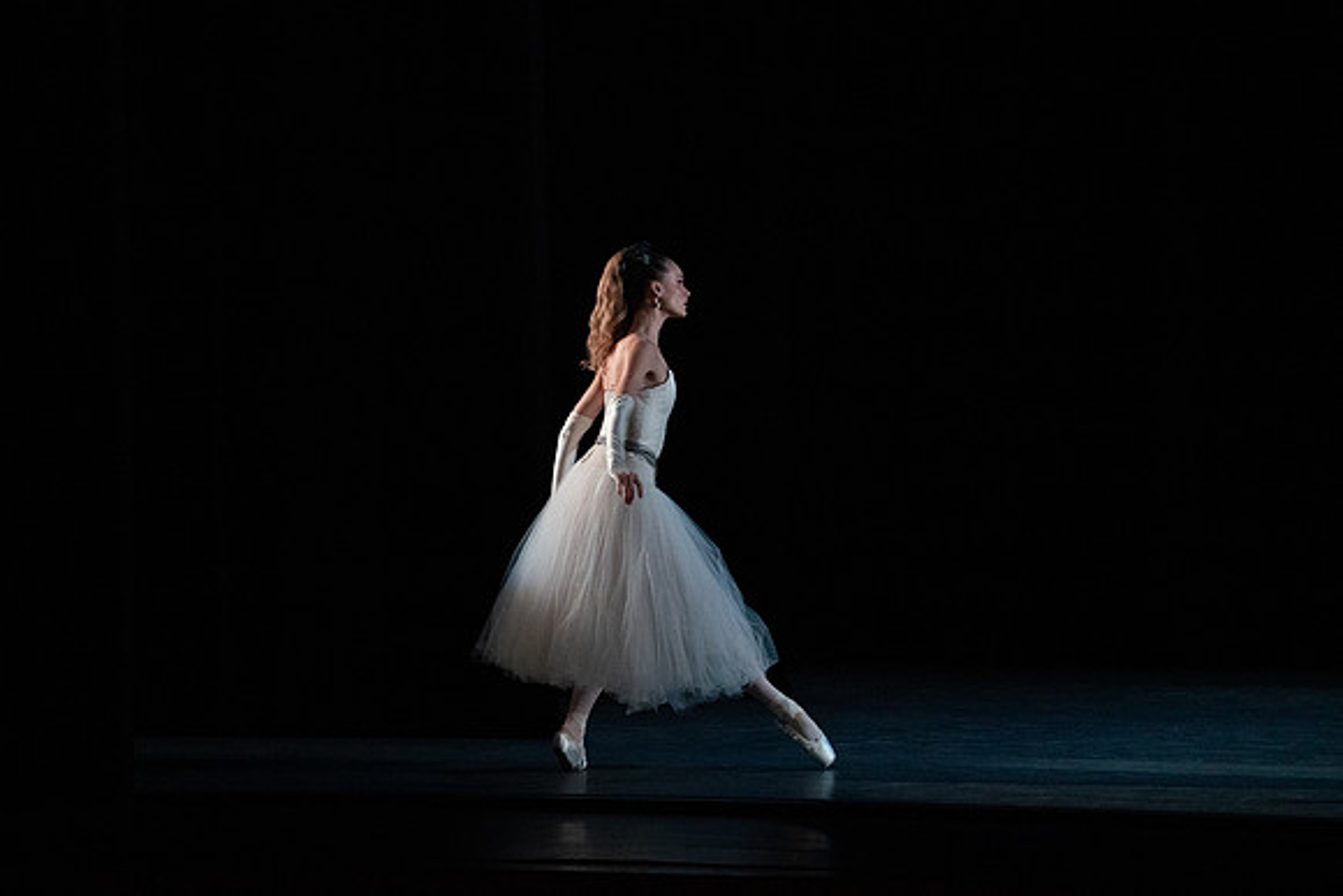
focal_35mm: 200
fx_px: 7463
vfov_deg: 6.9
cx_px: 672
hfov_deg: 10.3
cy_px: 448
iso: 16000
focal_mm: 200
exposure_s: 1/400
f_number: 5.6
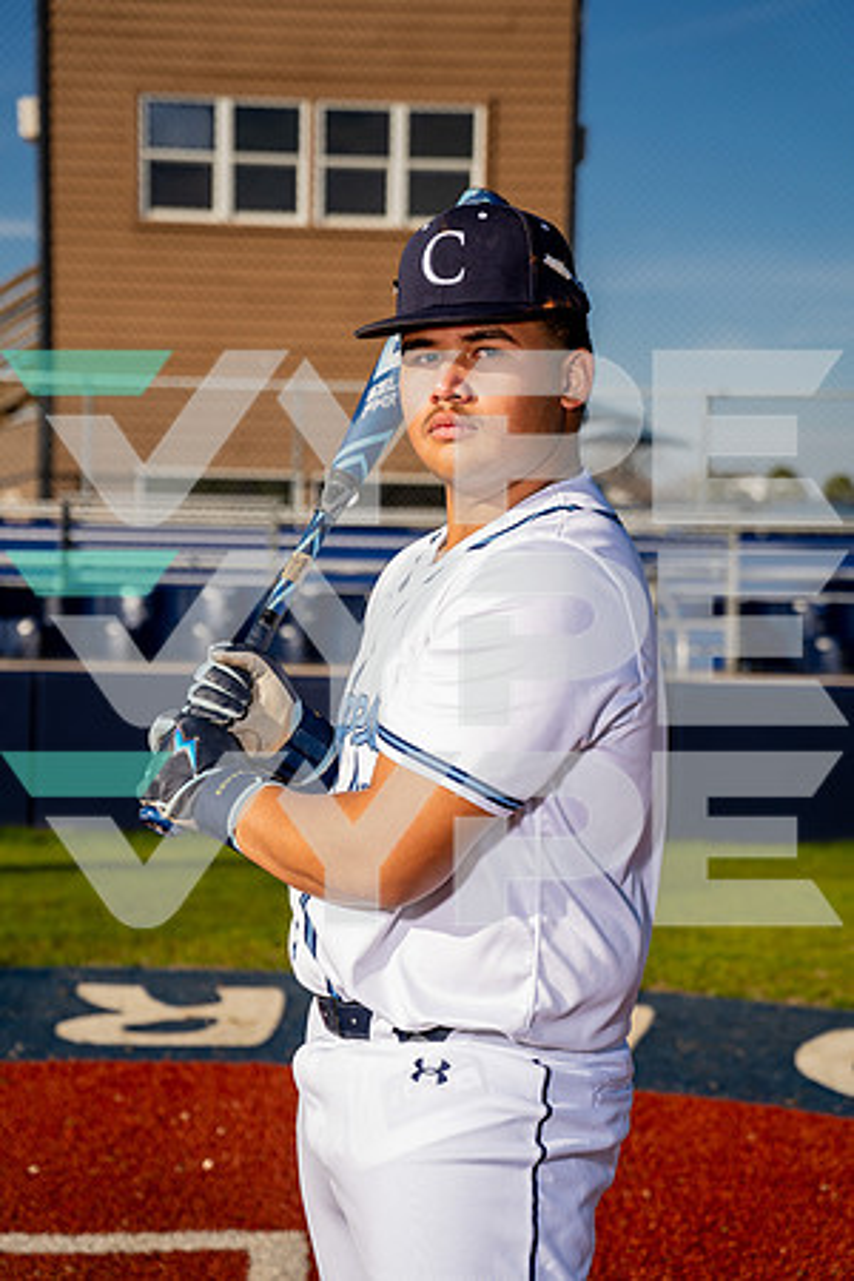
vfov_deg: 31.4
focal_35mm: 64
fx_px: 2277
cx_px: 427
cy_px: 640
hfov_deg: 21.2
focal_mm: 64
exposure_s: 1/1250
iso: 100
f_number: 4
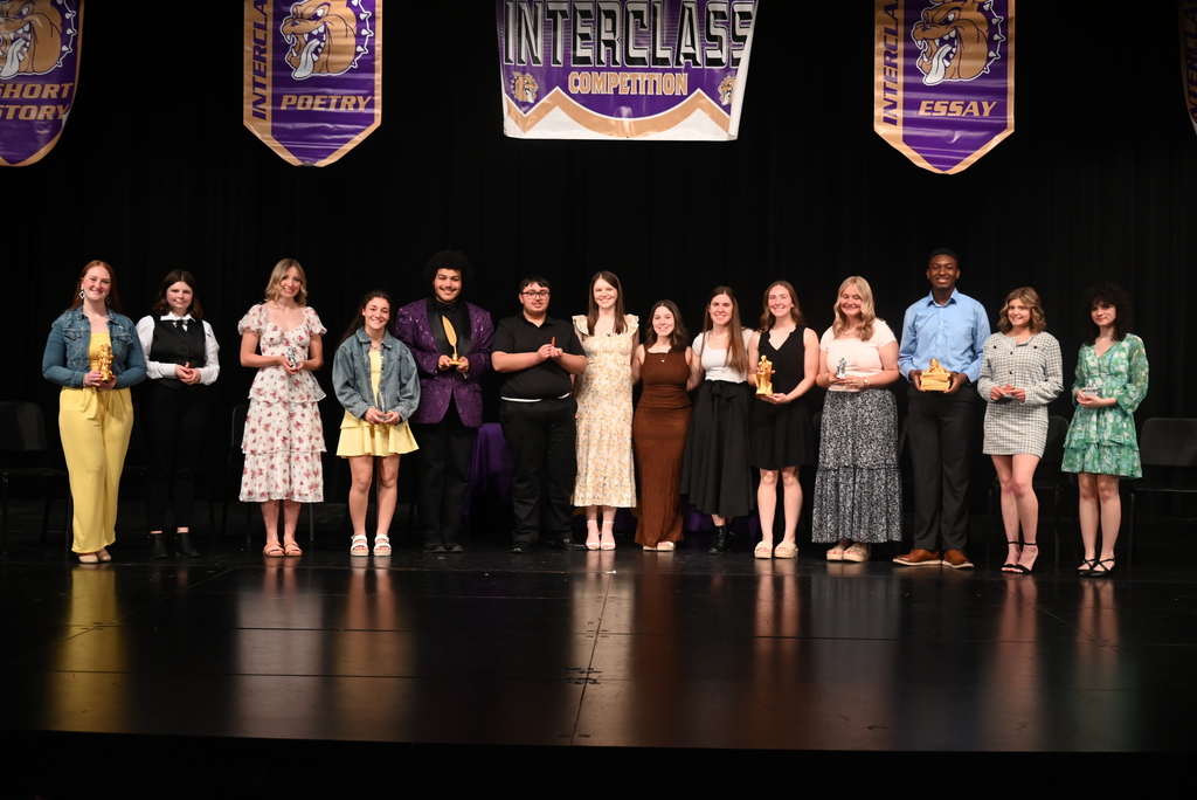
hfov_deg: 39.6
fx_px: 1663
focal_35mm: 50
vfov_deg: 27.0
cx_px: 598
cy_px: 400
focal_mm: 50
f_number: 5.6
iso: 800
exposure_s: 1/50
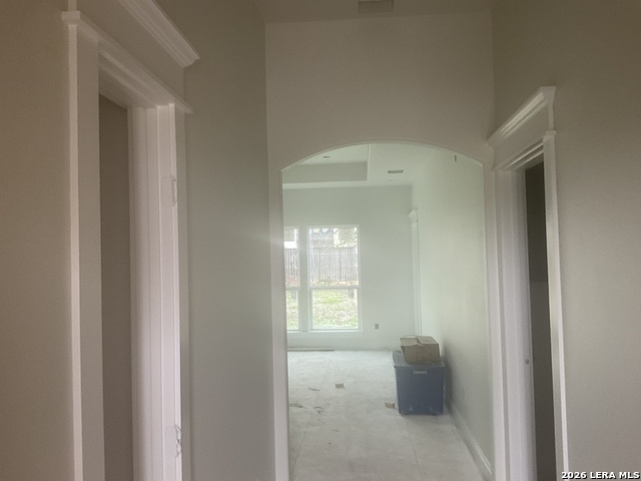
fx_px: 537
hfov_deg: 61.7
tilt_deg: +1.2
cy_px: 240
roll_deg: -0.2
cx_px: 320
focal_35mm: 29
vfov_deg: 48.2
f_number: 1.8
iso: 64
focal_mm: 3
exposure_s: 1/69
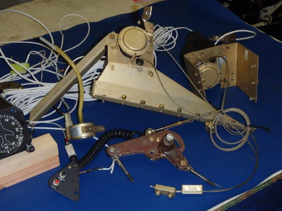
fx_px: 424
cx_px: 141
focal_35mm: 52
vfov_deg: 28.0
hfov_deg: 36.8
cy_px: 106
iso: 400
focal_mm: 9.4
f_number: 5
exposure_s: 1/50
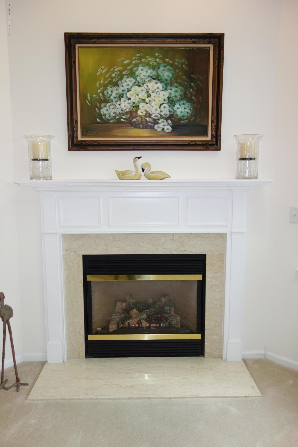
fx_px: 348
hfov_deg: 46.4
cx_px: 149
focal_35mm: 28
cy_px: 224
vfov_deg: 65.5
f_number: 1.8
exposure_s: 1/80
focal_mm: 10.4
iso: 125
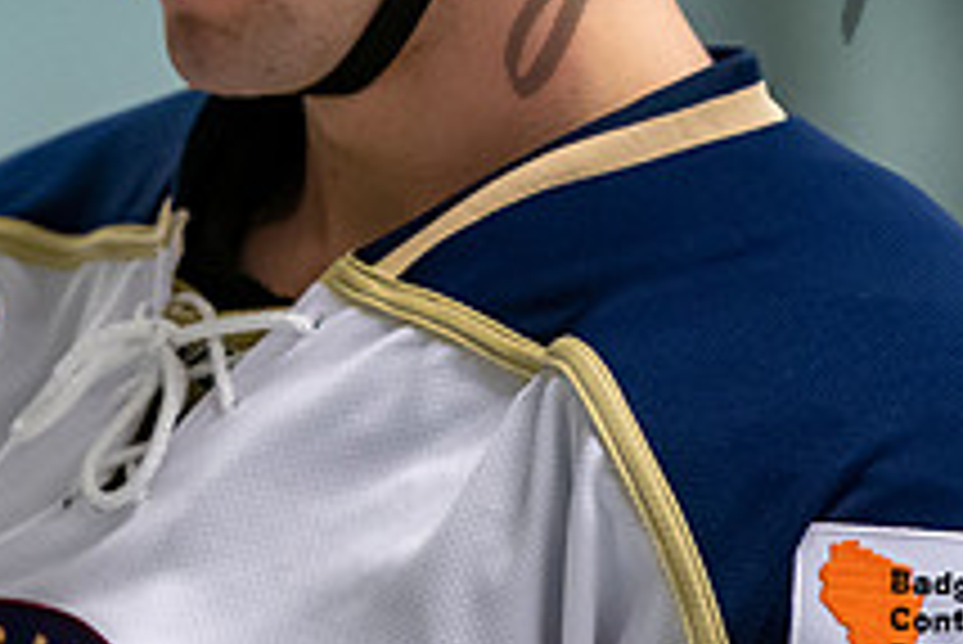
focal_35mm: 813
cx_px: 234
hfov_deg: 2.5
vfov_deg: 1.7
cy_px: -97
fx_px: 21762
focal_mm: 200
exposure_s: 1/800
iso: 2000
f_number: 3.2
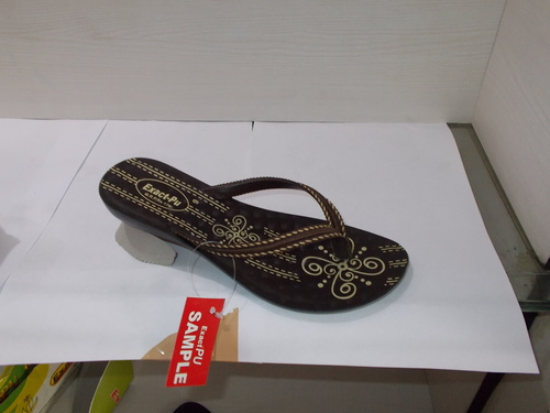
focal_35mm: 30
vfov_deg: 46.8
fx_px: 477
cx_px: 275
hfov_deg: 60.0
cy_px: 206
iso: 200
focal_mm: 5.3
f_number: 3.4
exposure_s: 1/25
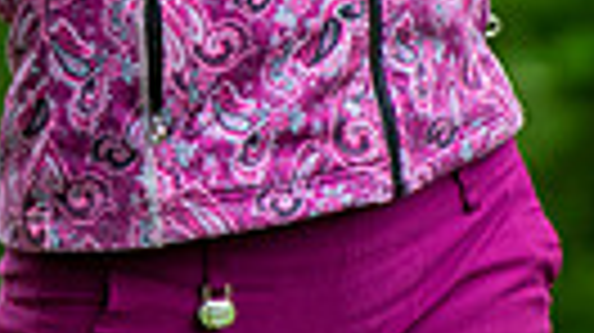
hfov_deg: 1.6
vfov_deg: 0.9
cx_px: -76
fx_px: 21734
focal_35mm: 1381
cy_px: -430
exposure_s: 1/800
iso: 800
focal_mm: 200
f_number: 2.8
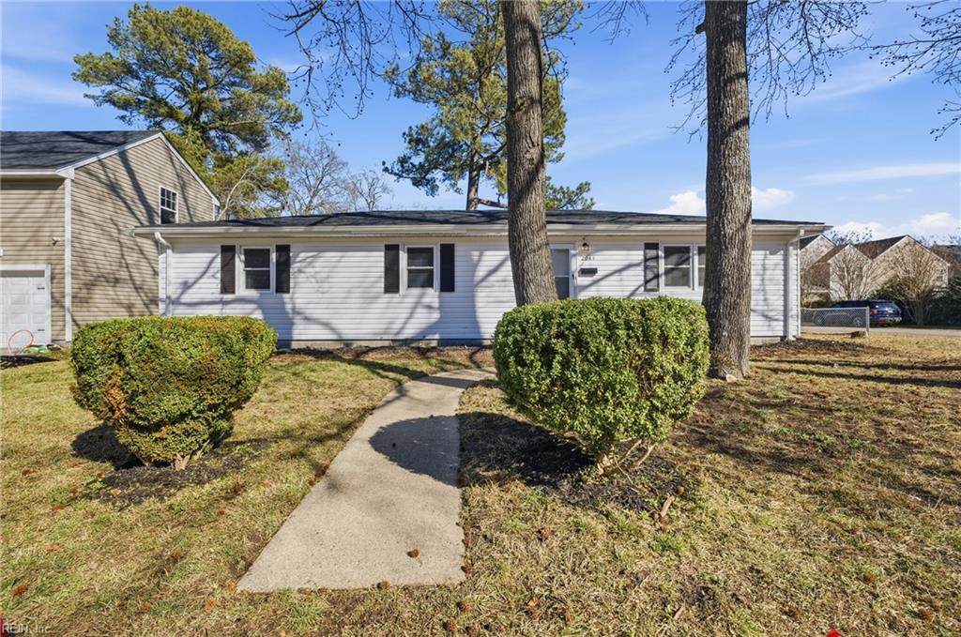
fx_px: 360
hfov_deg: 106.4
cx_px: 480
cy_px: 318
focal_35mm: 14
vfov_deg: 83.1
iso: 250
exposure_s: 1/3200
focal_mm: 9
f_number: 8
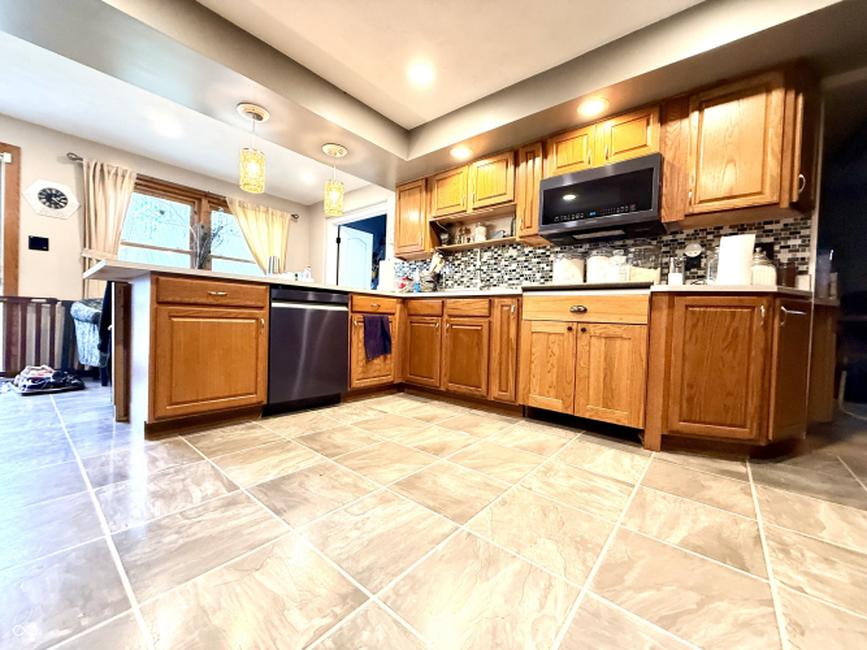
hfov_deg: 102.1
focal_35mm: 14
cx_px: 434
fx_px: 351
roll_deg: -3.8
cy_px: 325
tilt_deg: +0.2
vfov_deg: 85.7
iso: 500
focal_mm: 2.22
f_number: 2.2
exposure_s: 1/60
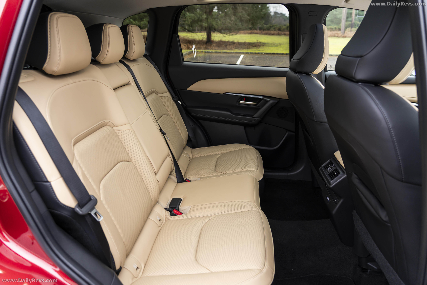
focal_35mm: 24
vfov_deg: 53.1
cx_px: 214
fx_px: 285
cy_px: 142
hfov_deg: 73.7
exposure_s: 1/30
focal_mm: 24
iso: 50
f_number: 4
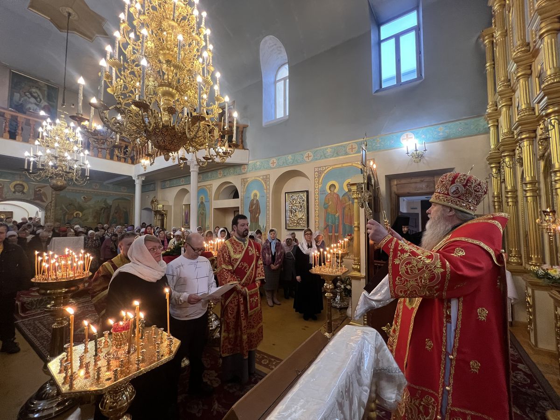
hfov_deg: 106.2
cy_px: 210
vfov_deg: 89.9
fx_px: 210
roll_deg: +0.4
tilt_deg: +3.2
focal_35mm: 13
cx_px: 280
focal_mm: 1.57
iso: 320
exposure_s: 1/50
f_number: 1.8
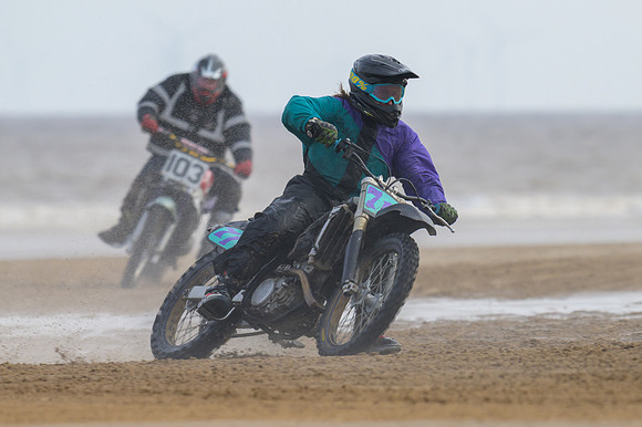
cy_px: 214
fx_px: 16040
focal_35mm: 900
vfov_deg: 1.5
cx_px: 321
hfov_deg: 2.3
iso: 560
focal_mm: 600
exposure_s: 1/640
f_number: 8
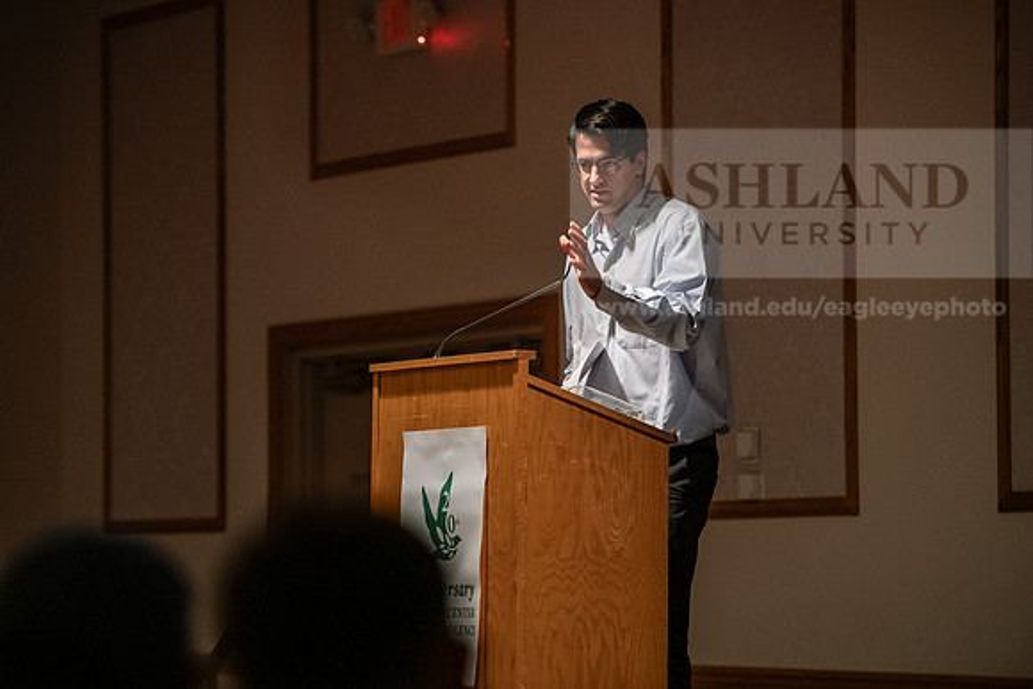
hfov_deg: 14.2
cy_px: 344
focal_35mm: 145
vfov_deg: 9.5
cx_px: 516
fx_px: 4161
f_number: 3.2
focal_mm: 145
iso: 3200
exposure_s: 1/200
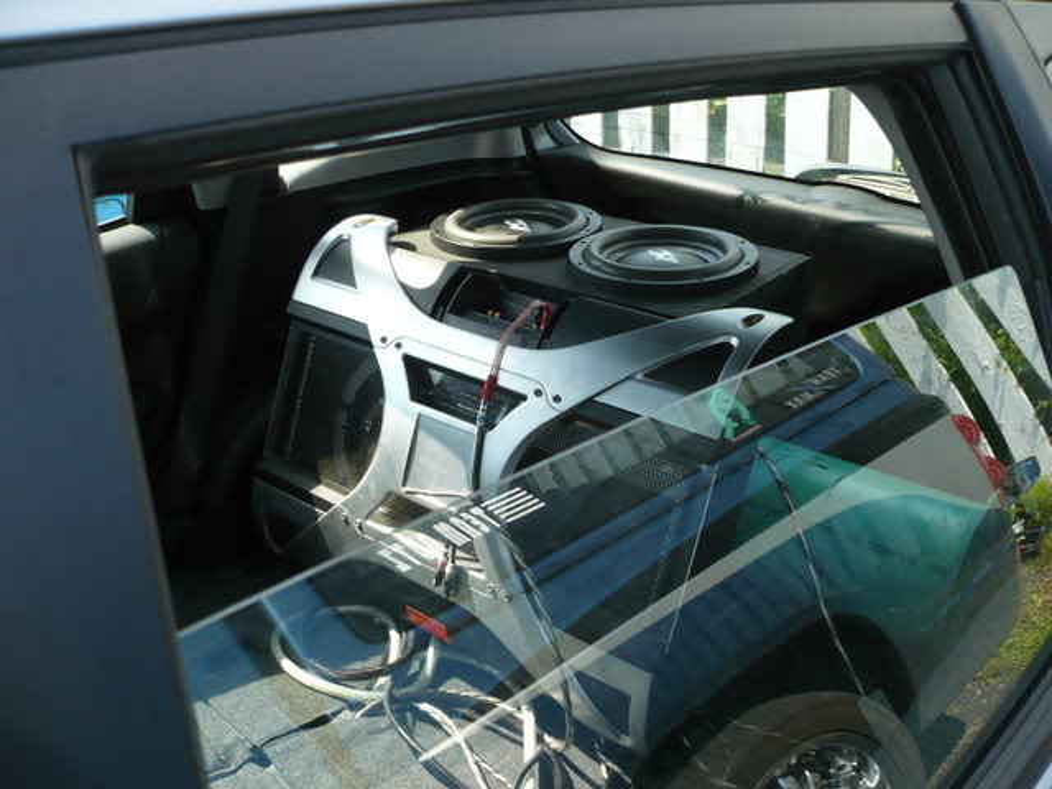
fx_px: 1064
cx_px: 526
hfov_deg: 52.6
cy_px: 394
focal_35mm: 35
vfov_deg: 40.7
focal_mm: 5.8
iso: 100
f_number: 2.8
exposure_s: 1/250
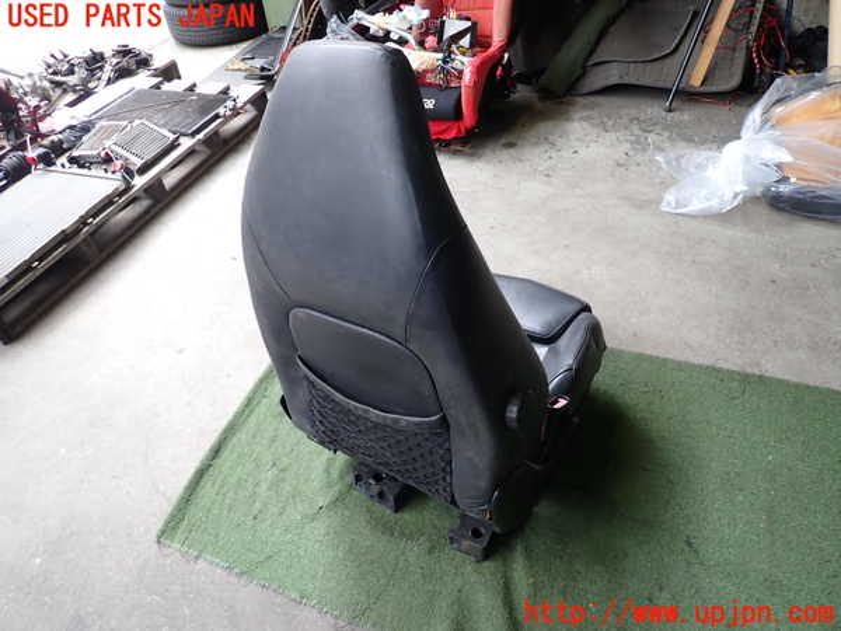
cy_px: 316
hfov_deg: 69.4
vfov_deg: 54.9
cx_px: 420
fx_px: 607
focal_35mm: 25
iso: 100
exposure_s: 1/60
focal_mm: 4.5
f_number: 2
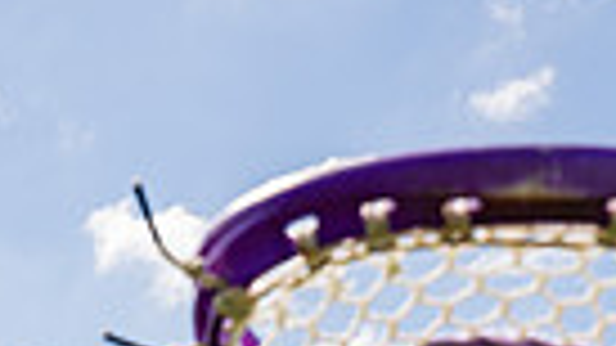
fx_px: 1960
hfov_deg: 17.4
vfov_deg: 8.8
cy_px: 917
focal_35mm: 120
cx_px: -22
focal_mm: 35
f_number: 8
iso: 100
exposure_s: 1/250
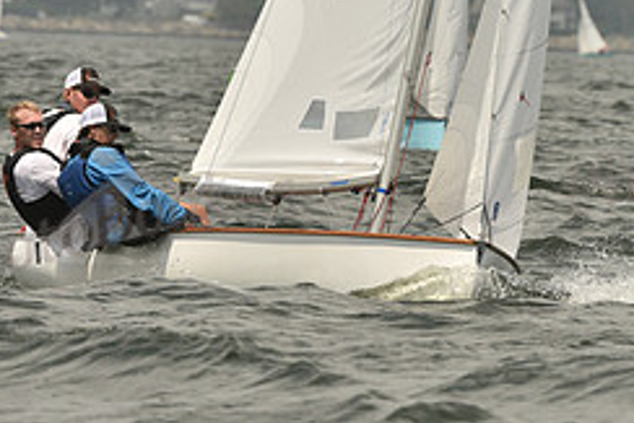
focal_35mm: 832
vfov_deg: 1.7
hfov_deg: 2.5
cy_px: 53
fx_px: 14661
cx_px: 431
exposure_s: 1/1250
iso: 320
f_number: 9
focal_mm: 350
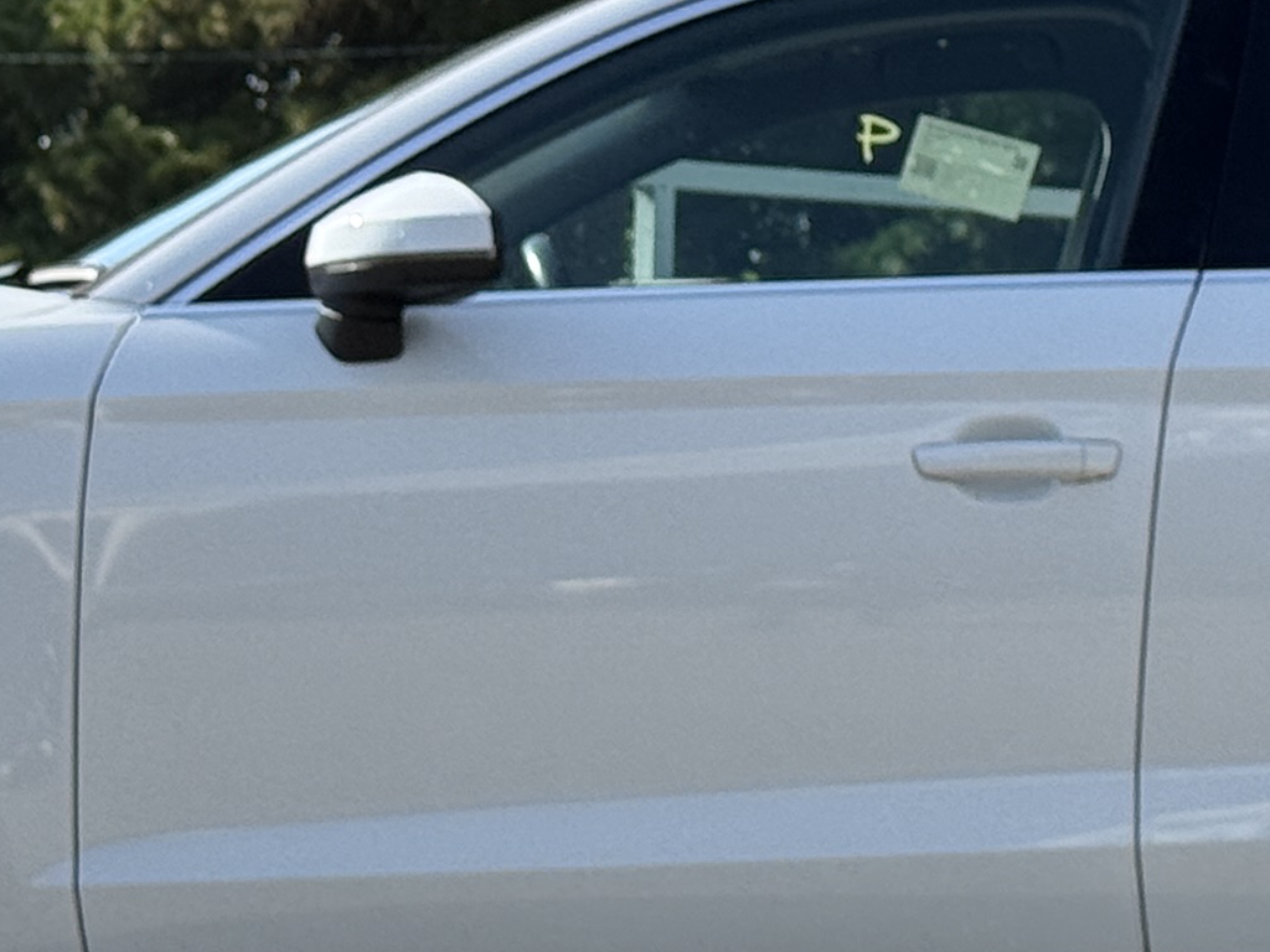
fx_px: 6934
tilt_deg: +1.6
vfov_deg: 7.9
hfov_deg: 10.4
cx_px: 920
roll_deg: -1.7
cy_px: 337
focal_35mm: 189
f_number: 1.78
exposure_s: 1/2976
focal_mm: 6.76
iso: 80
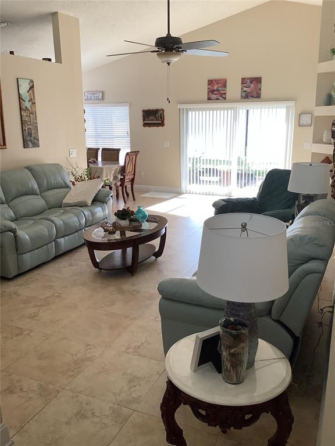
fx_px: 400
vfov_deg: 58.4
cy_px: 223
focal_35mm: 31
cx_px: 168
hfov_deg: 45.4
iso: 80
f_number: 2.4
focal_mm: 3.3
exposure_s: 1/120
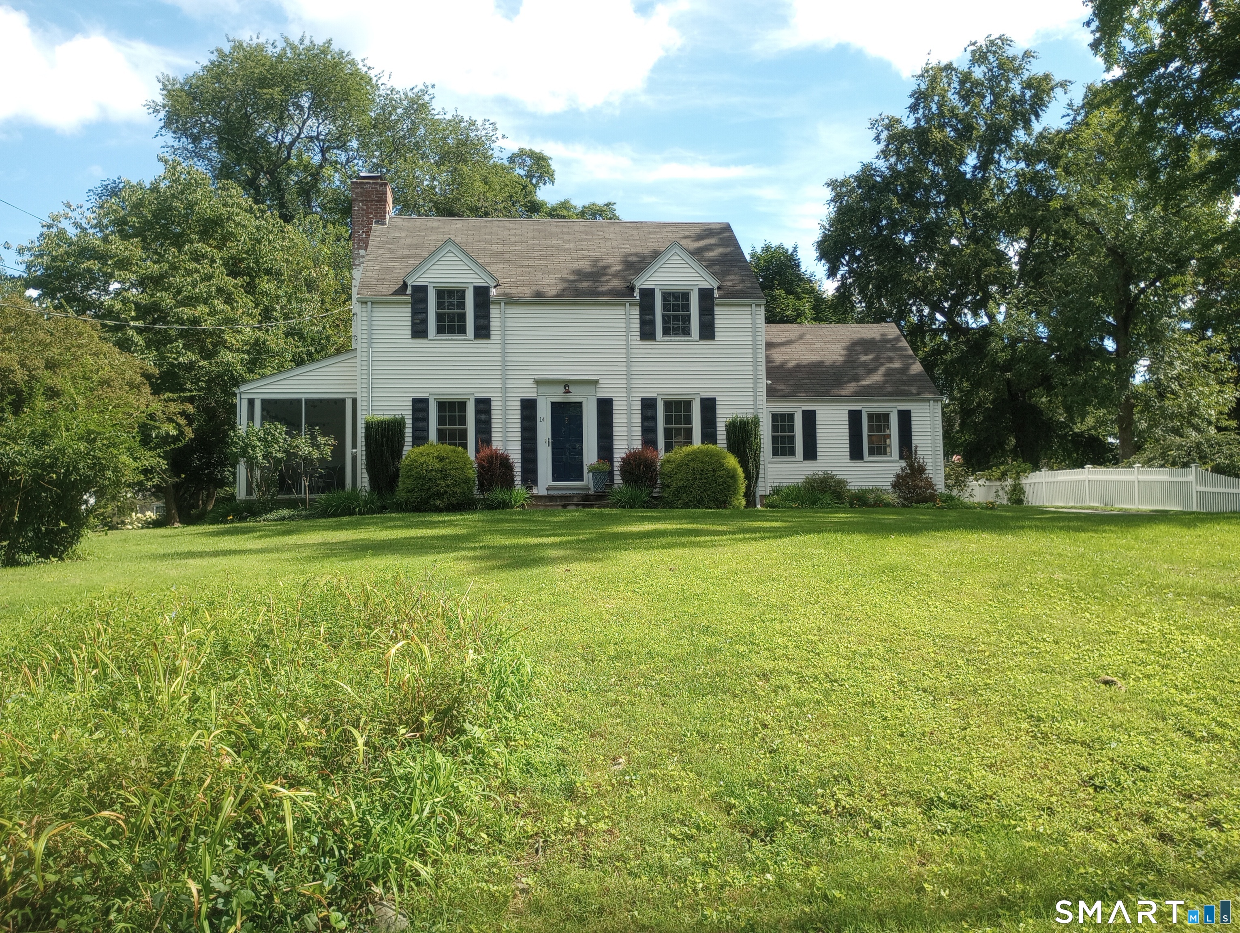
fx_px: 1004
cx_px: 620
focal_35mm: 28
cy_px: 466
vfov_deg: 49.9
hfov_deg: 63.4
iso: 112
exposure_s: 1/241
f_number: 1.8
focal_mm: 4.27
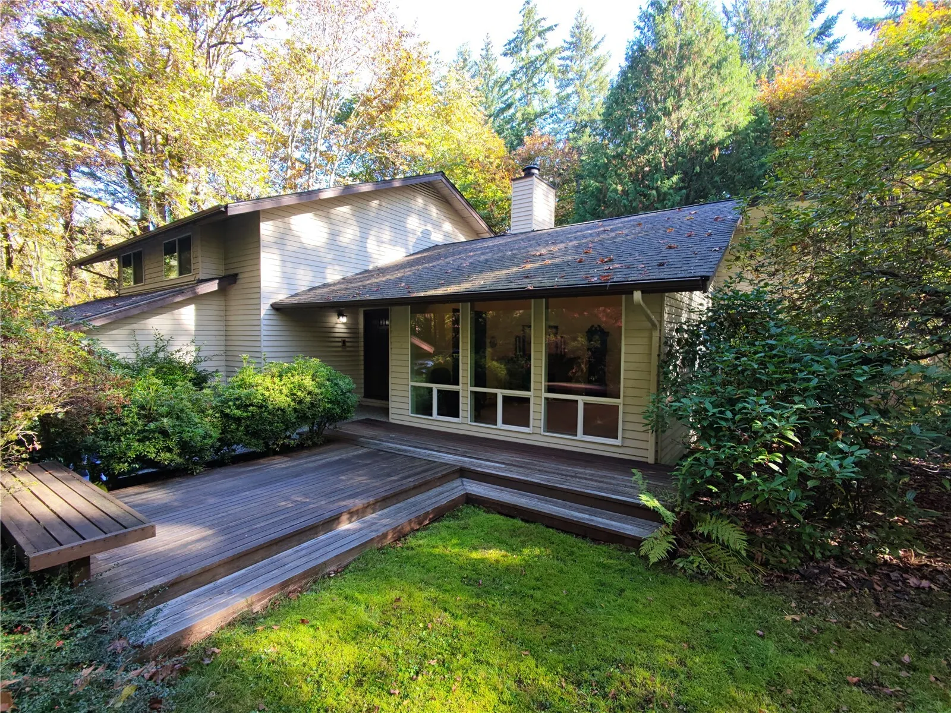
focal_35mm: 16
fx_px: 440
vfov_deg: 78.1
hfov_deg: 94.5
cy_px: 356
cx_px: 476
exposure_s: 1/100
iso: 148
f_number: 2.55
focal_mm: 16
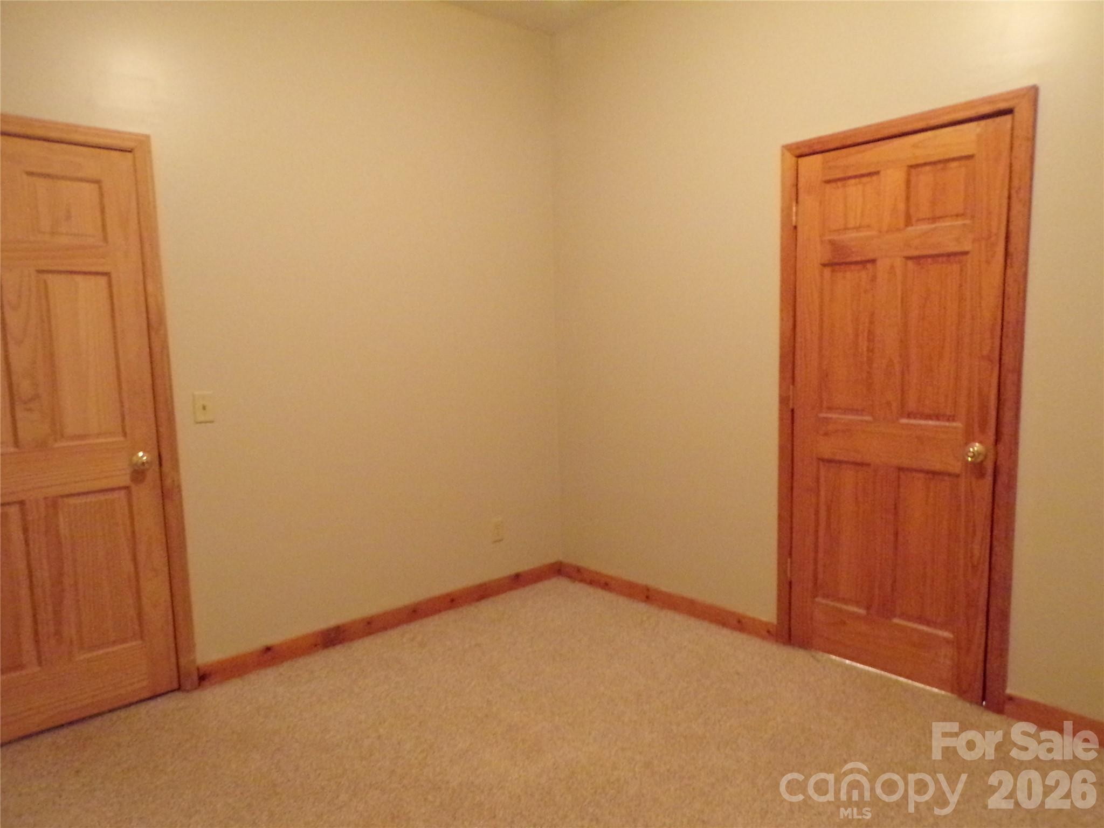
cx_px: 552
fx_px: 765
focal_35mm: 24
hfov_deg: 71.6
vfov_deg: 56.8
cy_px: 414
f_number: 3
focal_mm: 4.3
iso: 800
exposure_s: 1/4
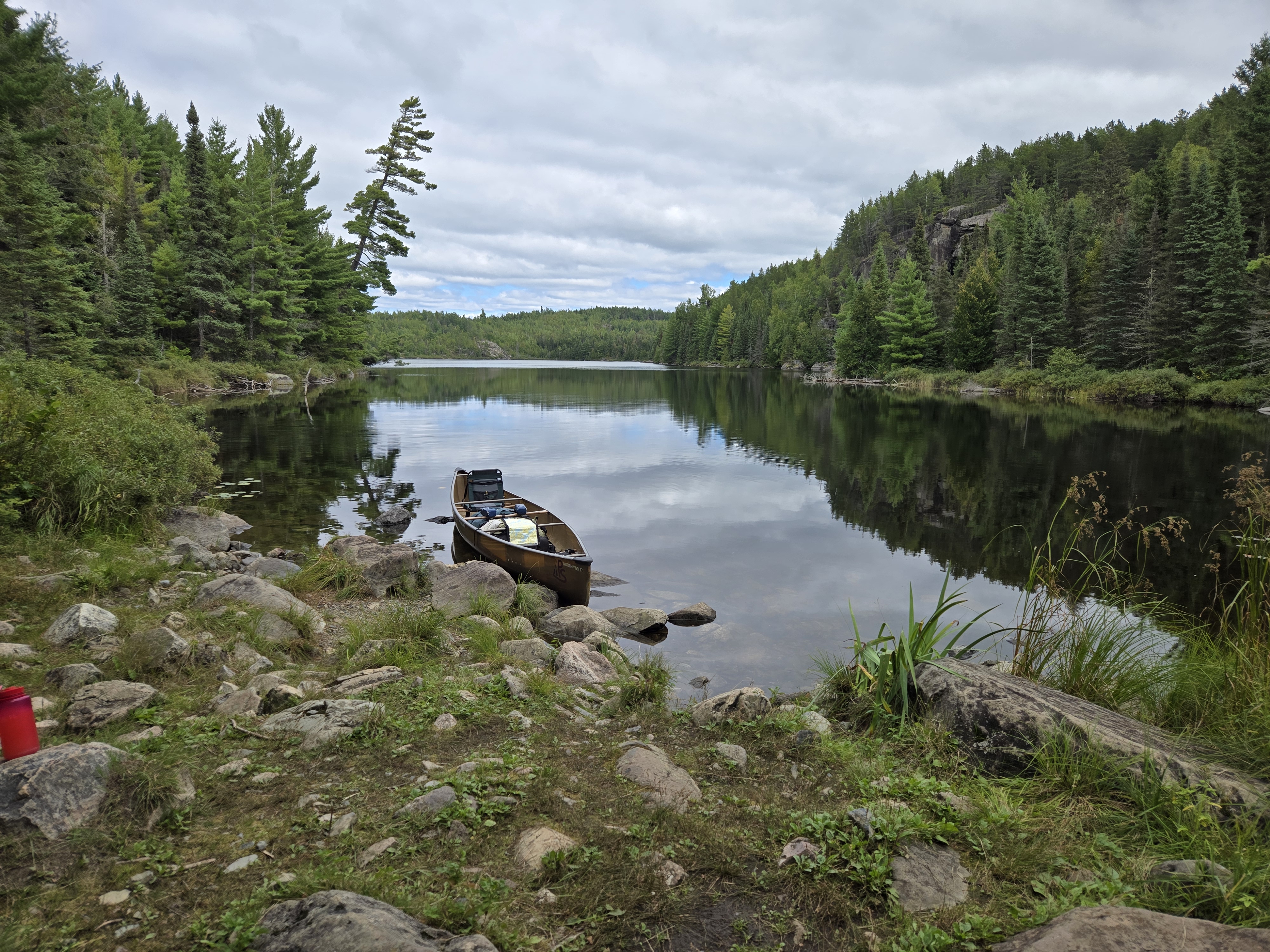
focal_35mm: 23
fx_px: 844
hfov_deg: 73.9
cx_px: 635
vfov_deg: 58.9
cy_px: 476
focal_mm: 5.4
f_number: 1.8
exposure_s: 1/1067
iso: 25
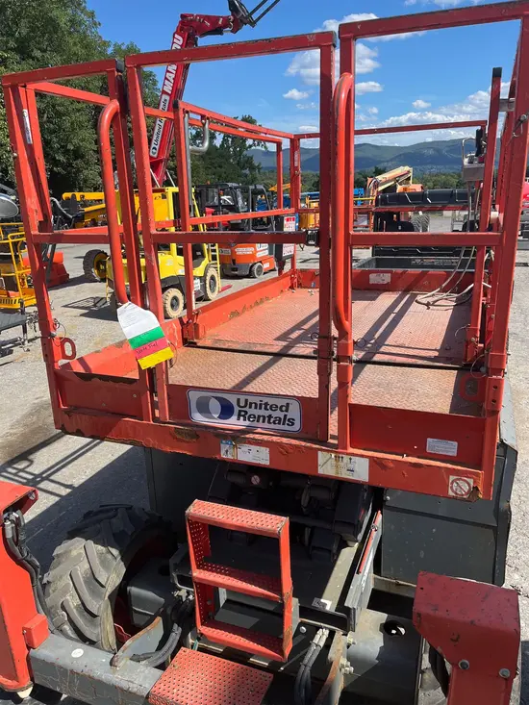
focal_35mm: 26
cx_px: 264
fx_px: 530
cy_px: 352
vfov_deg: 67.3
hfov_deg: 53.1
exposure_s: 1/2463
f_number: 1.6
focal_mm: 5.1
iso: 50
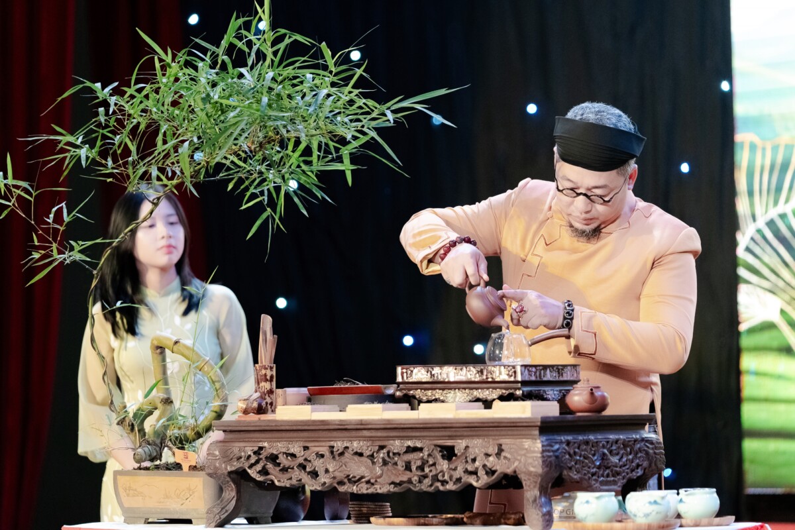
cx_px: 398
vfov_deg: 9.3
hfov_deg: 13.9
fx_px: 3268
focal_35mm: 148
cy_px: 265
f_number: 3.2
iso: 2500
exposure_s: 1/200
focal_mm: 148
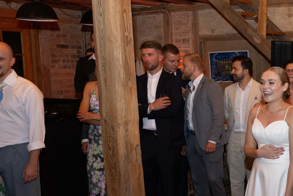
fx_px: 544
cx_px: 326
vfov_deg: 20.2
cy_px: 145
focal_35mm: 67
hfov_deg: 27.5
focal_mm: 18.5
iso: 1000
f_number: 3.2
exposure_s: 1/80
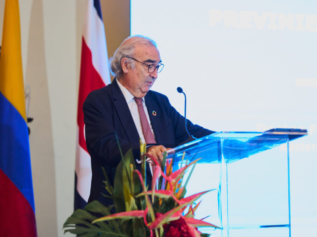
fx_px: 1840
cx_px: 189
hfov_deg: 9.8
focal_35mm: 201
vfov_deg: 7.4
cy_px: 115
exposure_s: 1/125
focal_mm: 174
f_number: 2.8
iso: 2000
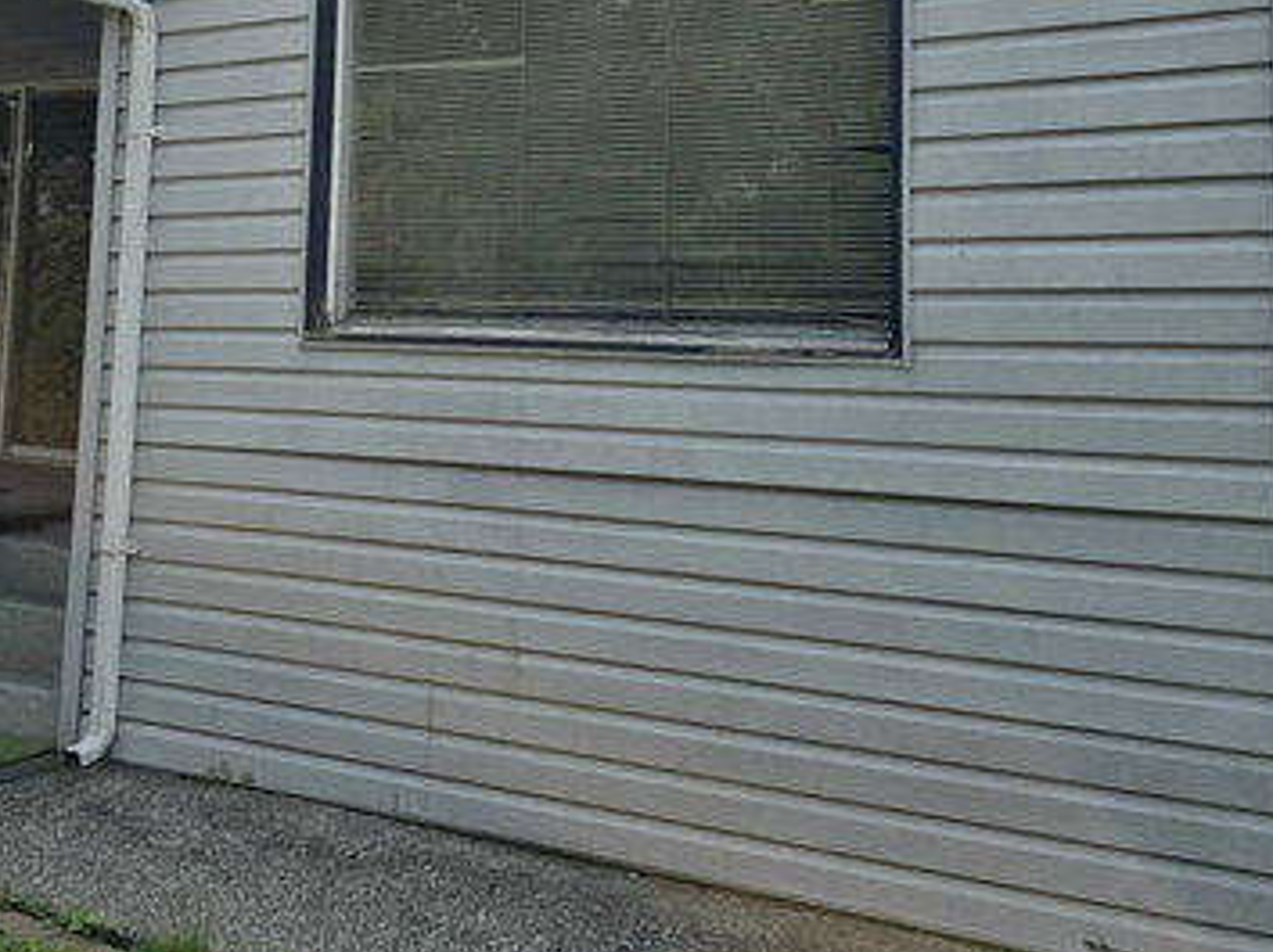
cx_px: 280
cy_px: 129
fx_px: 1911
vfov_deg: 27.2
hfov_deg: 35.8
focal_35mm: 52
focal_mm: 6.3
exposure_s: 1/1126
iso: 12
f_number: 1.7
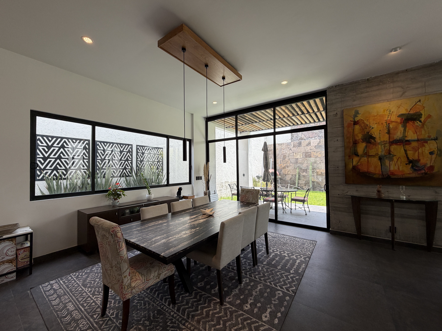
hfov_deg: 102.1
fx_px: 179
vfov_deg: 85.7
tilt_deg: +1.6
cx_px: 221
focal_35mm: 14
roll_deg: +0.8
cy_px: 166
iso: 40
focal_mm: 2.22
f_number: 2.2
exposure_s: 1/143
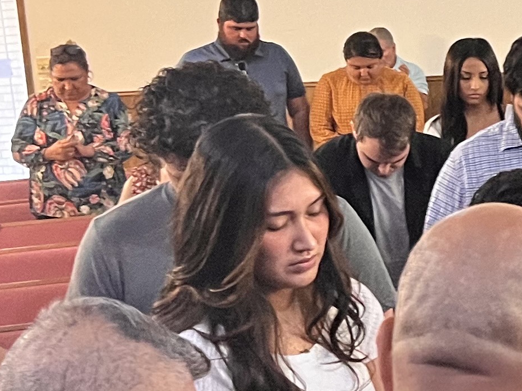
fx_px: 1704
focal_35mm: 113
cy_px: 181
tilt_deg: -12.4
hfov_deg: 16.4
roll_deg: +1.6
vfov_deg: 13.1
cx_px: 697
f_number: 1.5
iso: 400
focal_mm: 5.7
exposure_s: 1/40
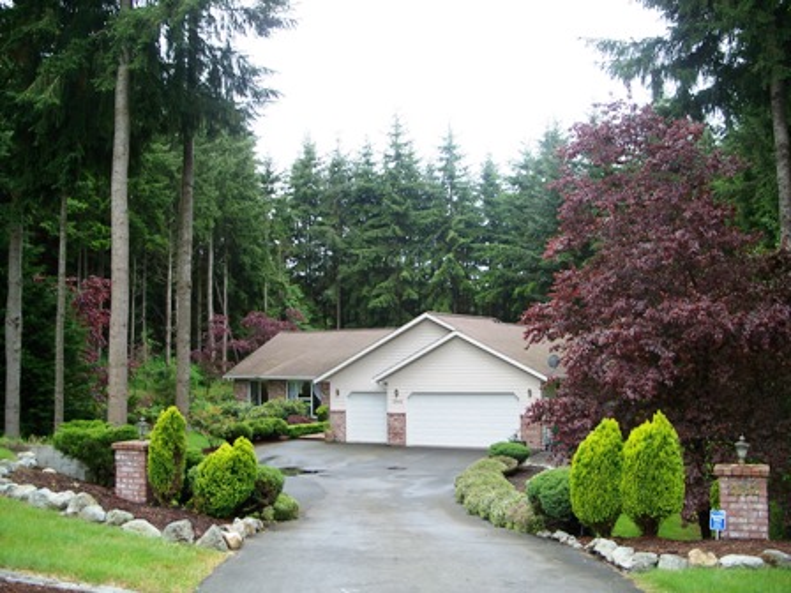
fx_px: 845
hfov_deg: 50.1
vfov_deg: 38.7
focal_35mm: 37
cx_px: 396
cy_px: 296
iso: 64
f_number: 2.8
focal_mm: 7.8
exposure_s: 1/80
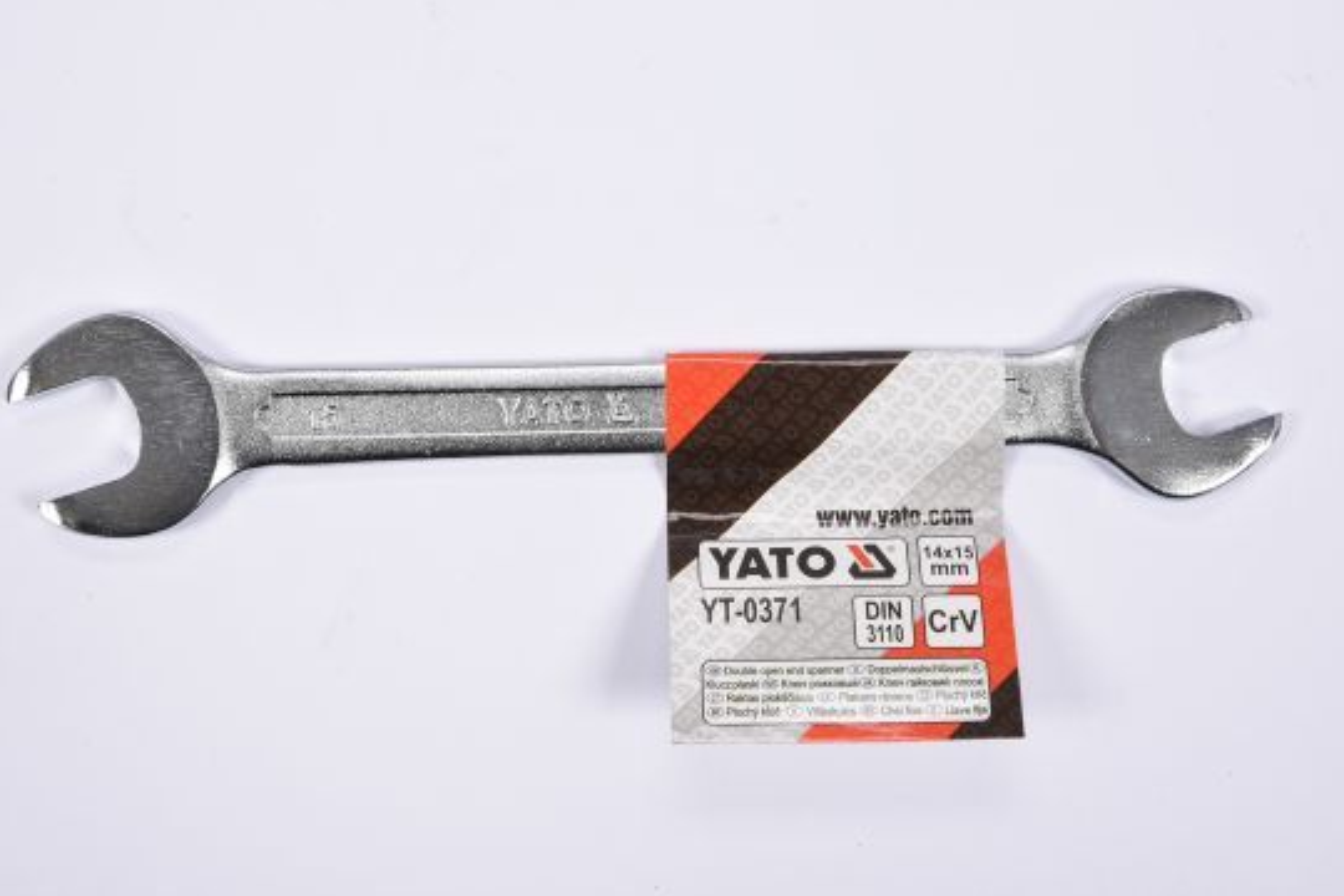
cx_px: 678
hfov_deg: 26.7
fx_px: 2837
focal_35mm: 76
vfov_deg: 17.9
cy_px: 446
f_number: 16
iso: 250
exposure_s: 1/125
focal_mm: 50
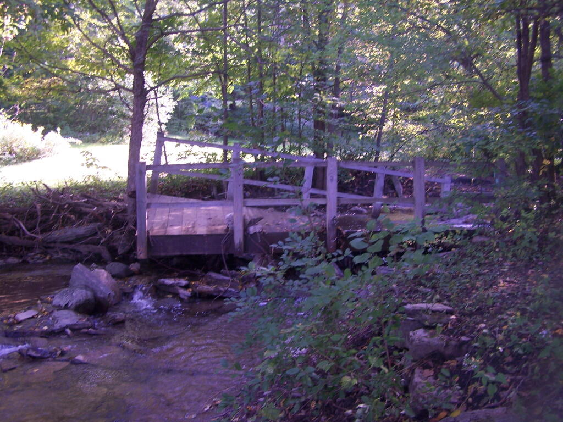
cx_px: 282
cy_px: 211
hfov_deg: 49.0
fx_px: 618
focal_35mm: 38
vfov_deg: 37.7
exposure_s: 1/30
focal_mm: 6.3
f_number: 2.8
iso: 100
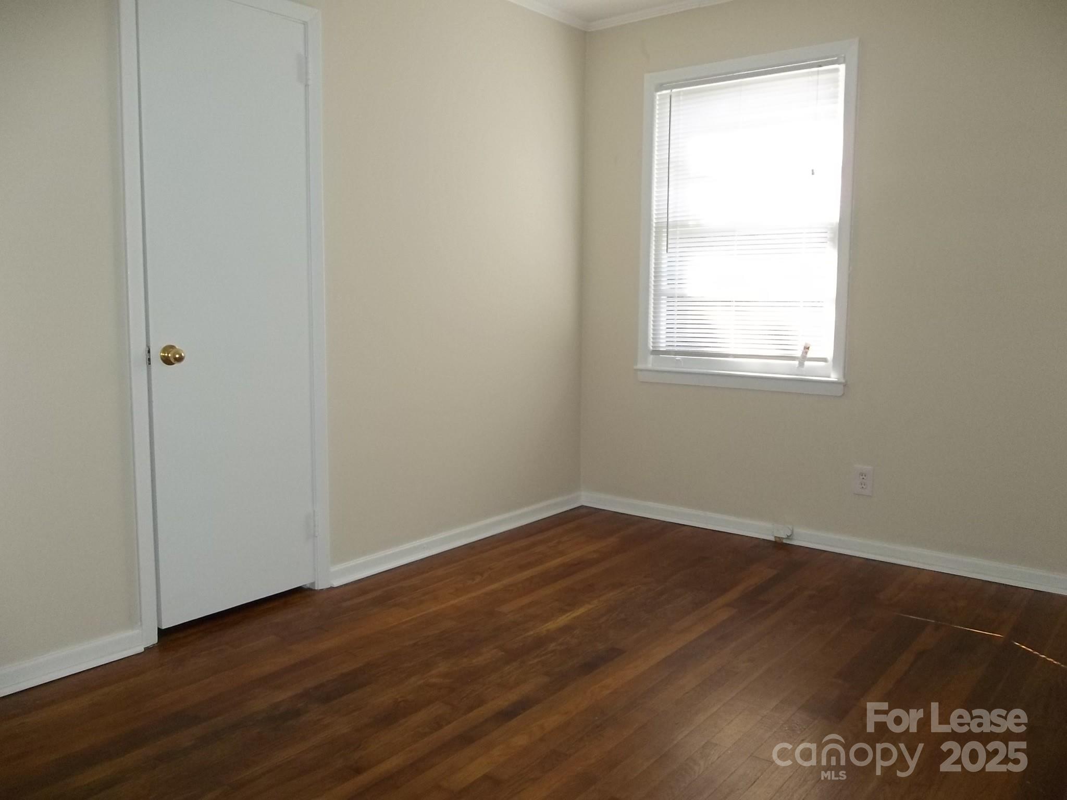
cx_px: 534
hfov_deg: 65.3
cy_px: 400
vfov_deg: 51.4
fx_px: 832
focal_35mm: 27
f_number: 3.5
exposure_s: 1/60
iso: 160
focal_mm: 4.9
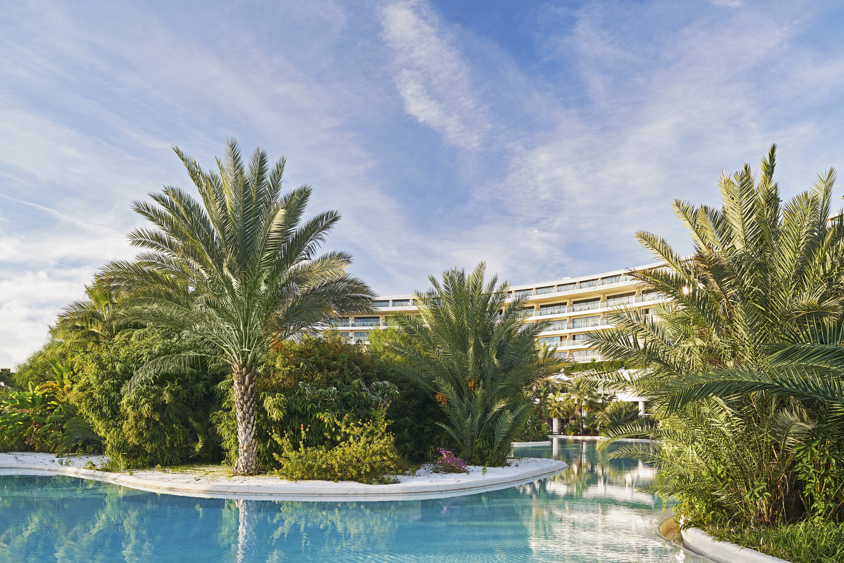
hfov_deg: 71.5
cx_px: 427
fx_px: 586
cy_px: 289
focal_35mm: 25
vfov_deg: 51.3
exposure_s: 1/13
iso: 100
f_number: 8
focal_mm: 24
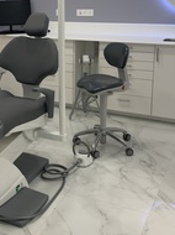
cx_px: 48
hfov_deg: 27.2
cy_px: 82
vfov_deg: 35.9
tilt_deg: -14.8
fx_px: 358
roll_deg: +1.2
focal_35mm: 53
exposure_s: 1/121
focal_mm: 4.25
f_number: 1.8
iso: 64
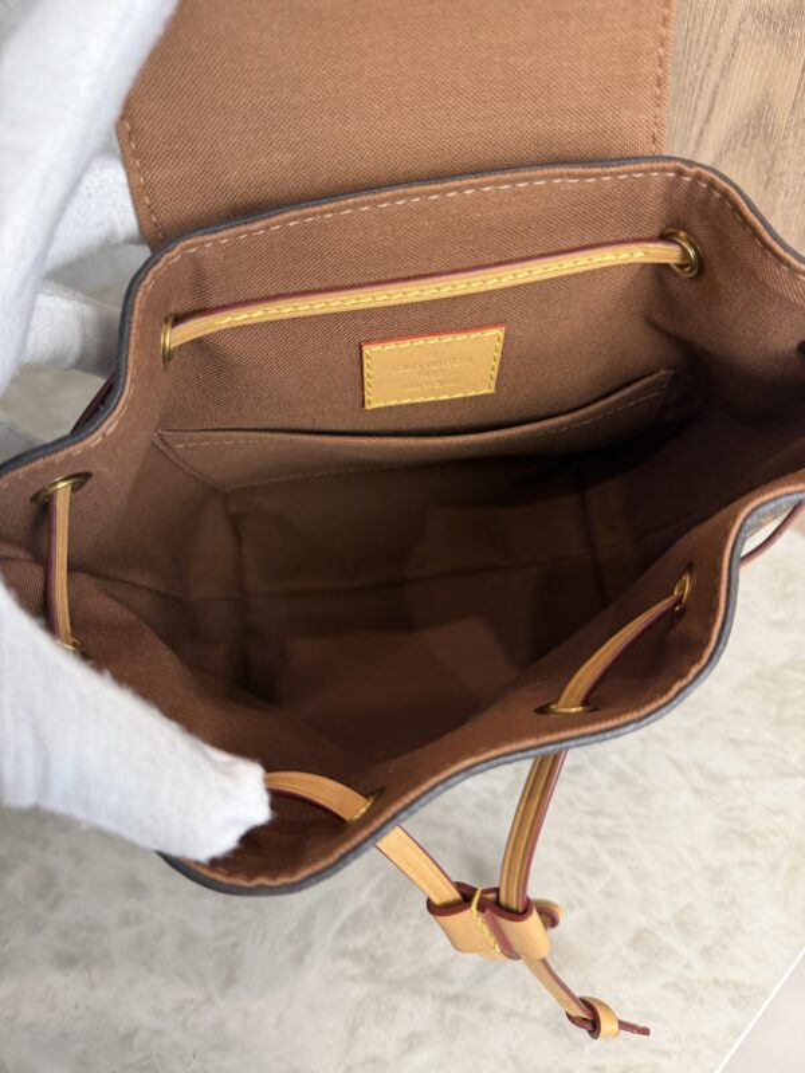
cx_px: 402
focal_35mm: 24
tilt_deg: -45.8
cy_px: 536
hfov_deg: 56.8
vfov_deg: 71.6
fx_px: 744
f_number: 1.78
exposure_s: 1/120
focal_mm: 6.76
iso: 200
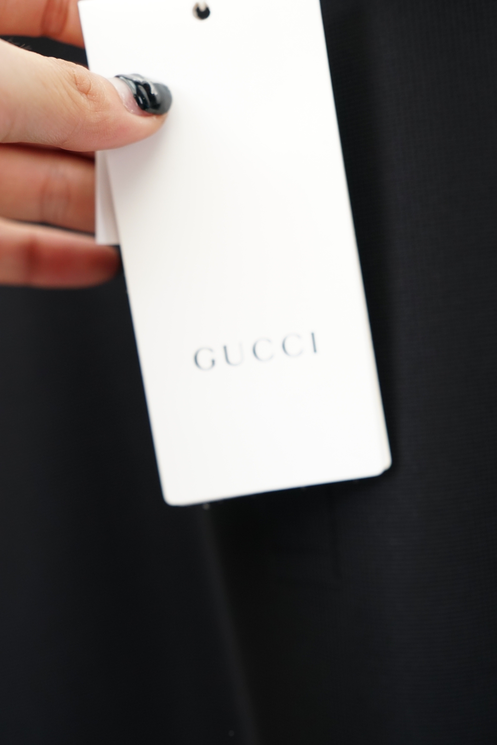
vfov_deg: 38.9
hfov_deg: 26.5
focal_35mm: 51
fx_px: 1056
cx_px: 248
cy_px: 372
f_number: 3.5
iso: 640
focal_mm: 34
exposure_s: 1/125
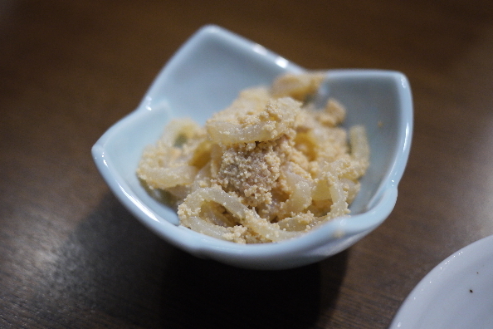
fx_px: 575
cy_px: 156
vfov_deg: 31.9
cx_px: 246
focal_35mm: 42
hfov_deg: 46.4
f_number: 1.7
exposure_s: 1/30
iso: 400
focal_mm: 20
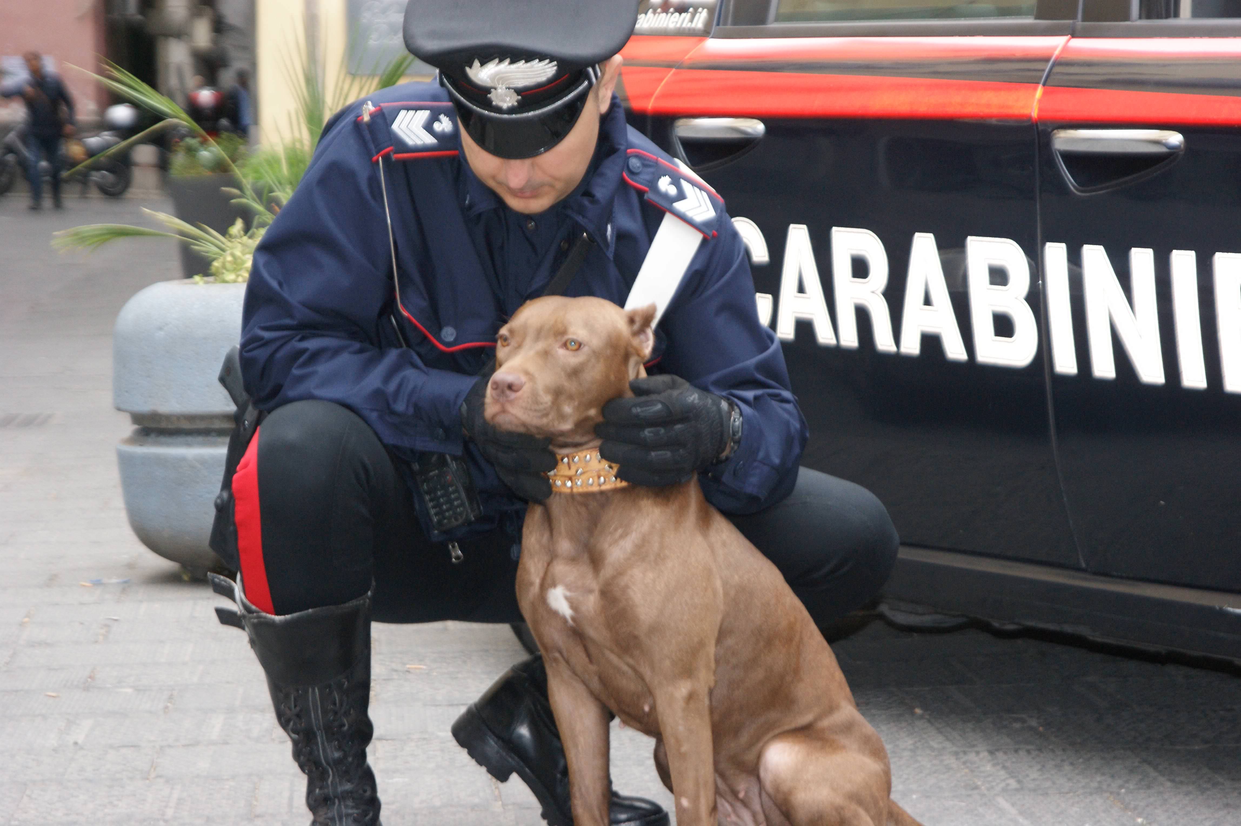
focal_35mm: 105
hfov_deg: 19.5
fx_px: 3617
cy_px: 413
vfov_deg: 13.0
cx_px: 620
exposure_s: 1/160
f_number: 4.5
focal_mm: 70
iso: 400
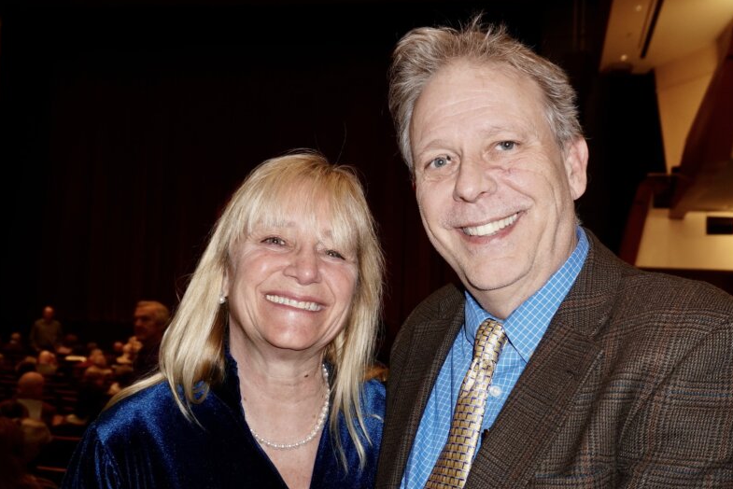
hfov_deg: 56.9
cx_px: 427
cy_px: 287
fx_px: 672
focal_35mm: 33
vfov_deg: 39.9
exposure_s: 1/60
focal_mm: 16
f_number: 3.5
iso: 640
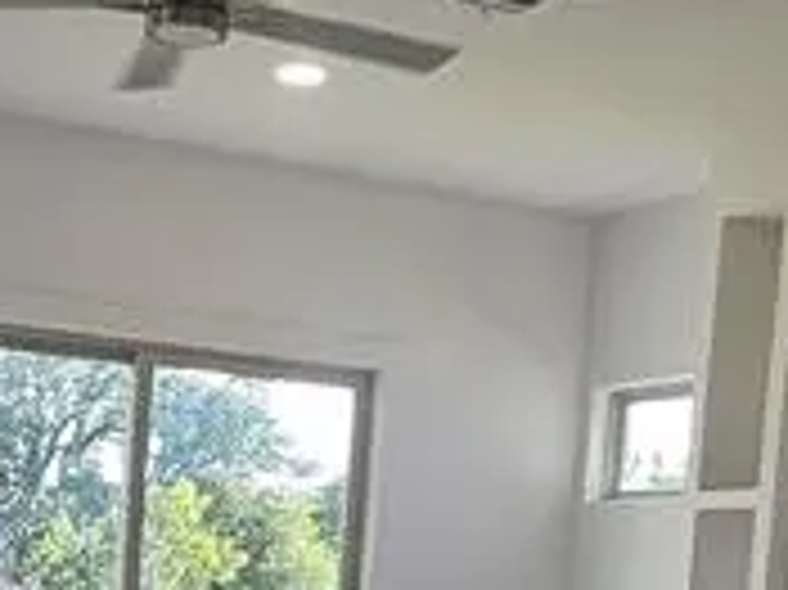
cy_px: 806
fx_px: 1729
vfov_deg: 17.9
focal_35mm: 76
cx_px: 176
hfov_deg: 25.3
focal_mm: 1.74
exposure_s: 1/120
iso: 40
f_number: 2.2
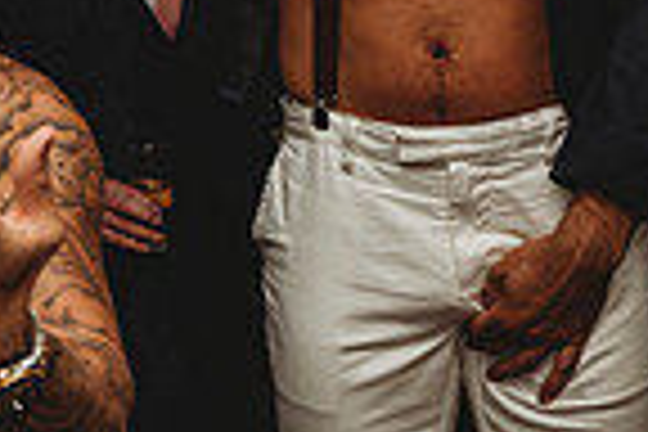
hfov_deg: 18.6
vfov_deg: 14.1
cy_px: 151
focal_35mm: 97
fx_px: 1746
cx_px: -320
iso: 400
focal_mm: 24
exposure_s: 1/80
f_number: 4
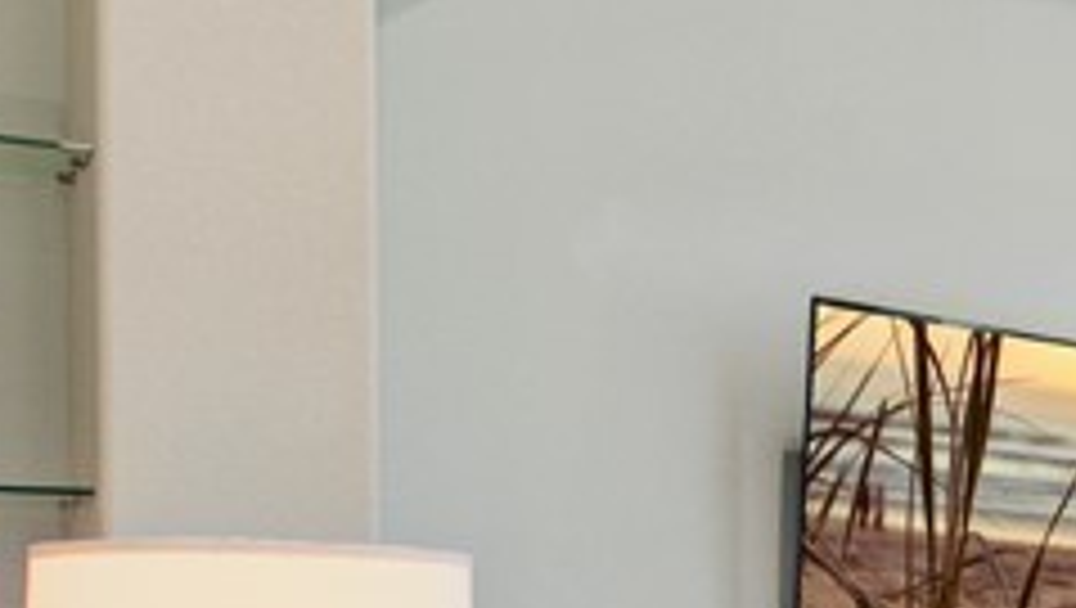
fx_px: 2171
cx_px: 1186
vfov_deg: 15.5
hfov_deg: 25.7
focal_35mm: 76
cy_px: 685
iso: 500
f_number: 8
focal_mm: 16
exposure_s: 1/3.33
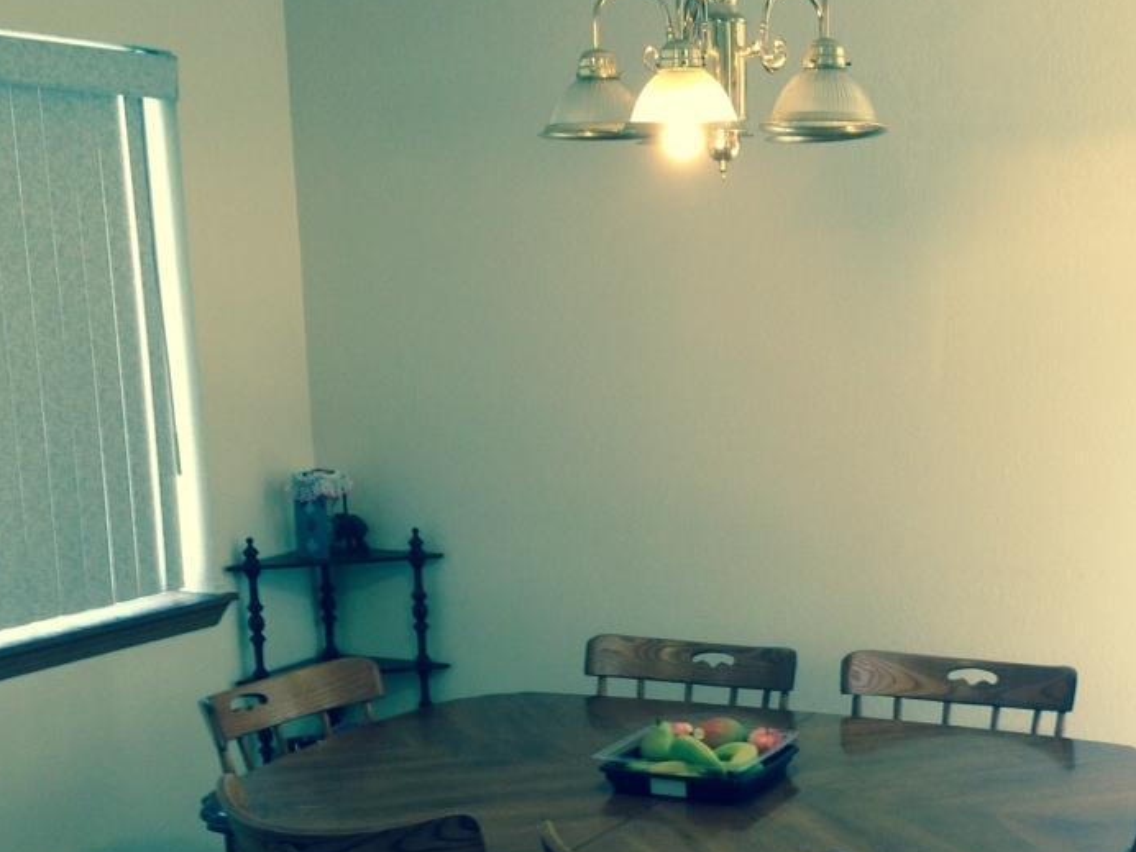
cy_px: 714
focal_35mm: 61
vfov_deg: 23.6
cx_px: 747
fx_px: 2002
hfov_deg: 31.5
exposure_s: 1/20
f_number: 2.4
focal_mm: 4.12
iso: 80
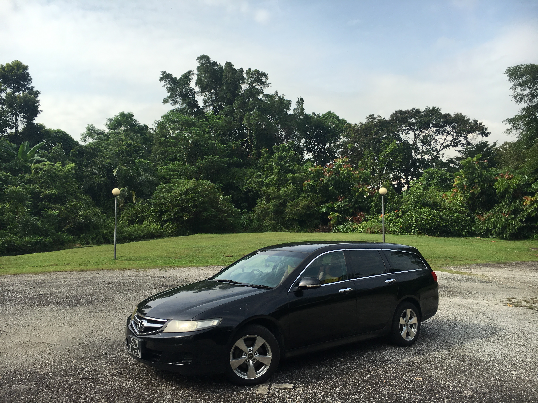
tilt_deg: +3.9
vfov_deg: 48.2
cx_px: 269
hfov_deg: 61.7
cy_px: 202
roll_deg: +0.1
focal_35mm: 29
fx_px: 451
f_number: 2.2
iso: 25
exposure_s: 1/1350
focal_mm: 4.15
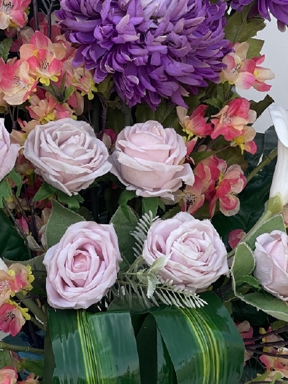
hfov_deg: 11.1
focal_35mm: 133
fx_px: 1475
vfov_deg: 14.8
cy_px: 130
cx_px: 71
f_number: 2.2
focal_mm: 7.5
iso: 20
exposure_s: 1/163
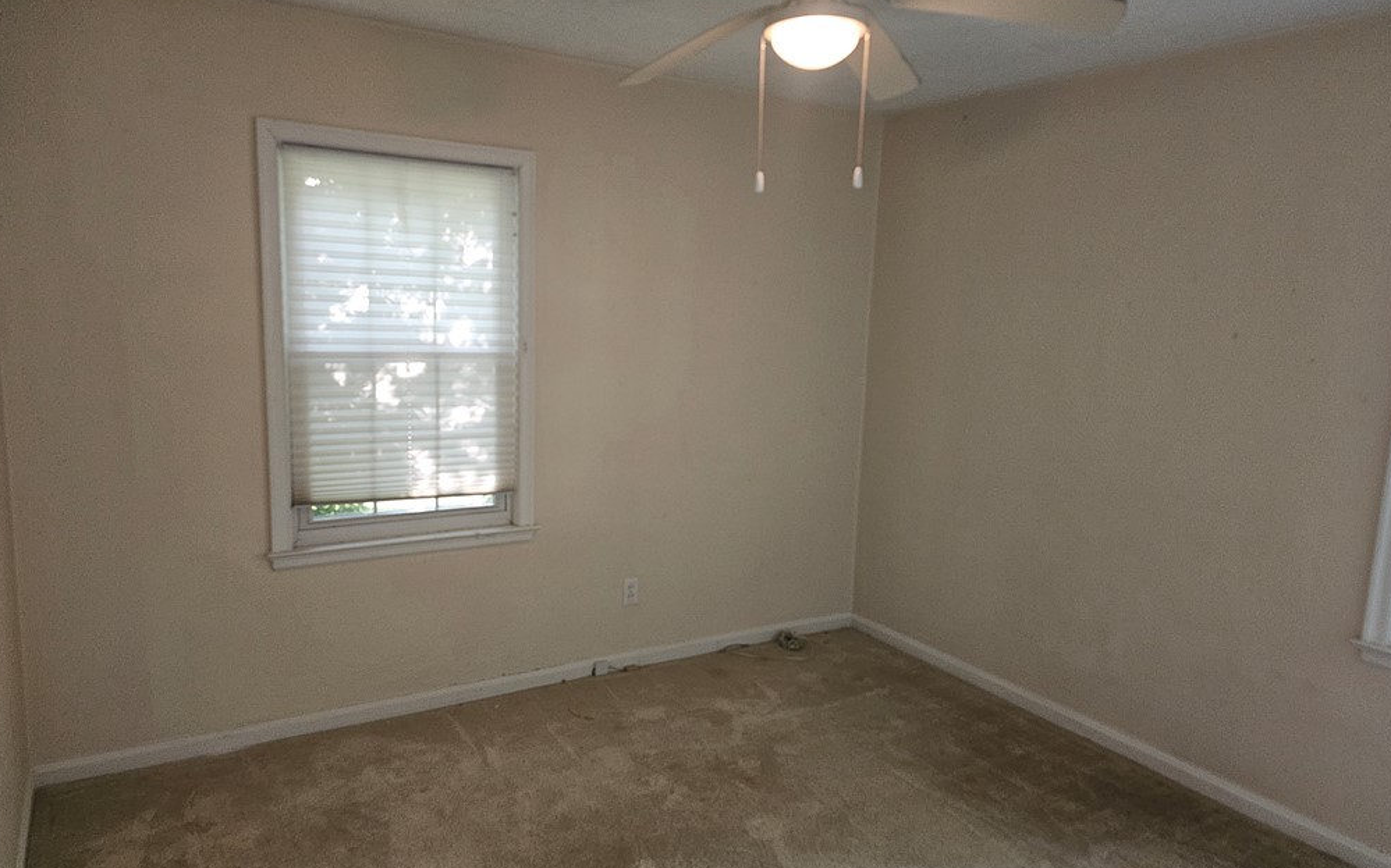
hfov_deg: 72.6
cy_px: 453
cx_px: 695
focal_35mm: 25
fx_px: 948
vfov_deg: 49.2
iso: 100
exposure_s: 1/40
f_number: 1.7
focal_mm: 6.3
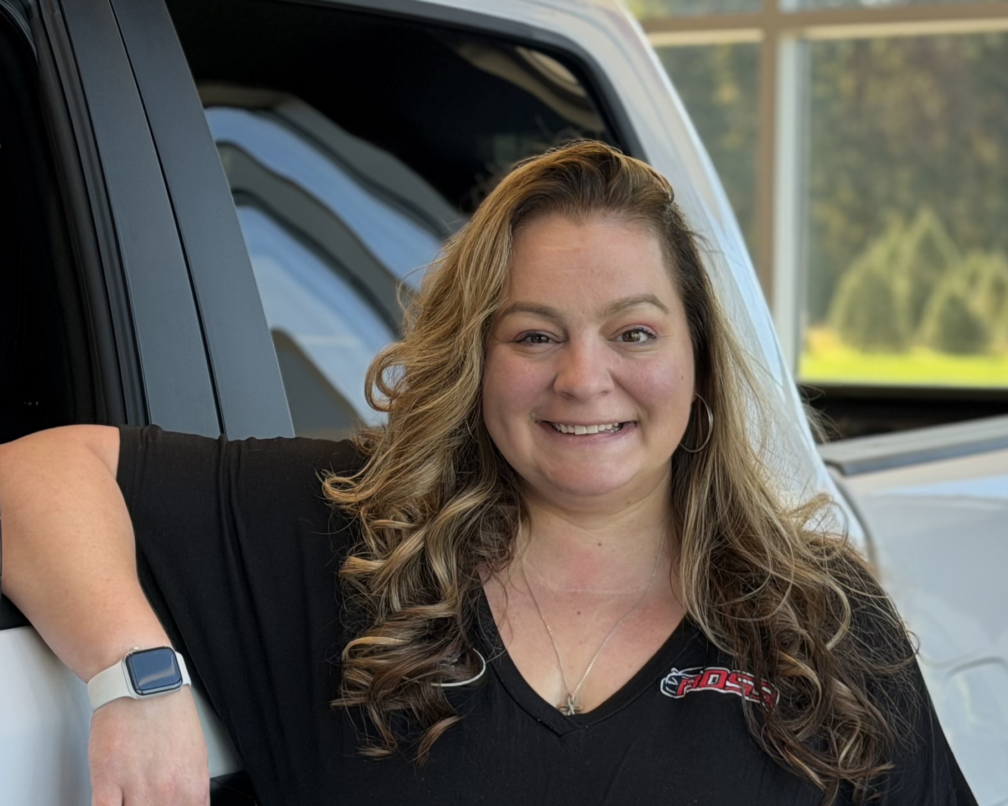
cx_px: 545
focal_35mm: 51
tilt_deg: -1.6
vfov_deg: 29.7
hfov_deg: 36.6
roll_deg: +0.0
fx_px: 1521
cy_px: 402
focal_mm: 6.76
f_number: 1.78
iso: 64
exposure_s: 1/219
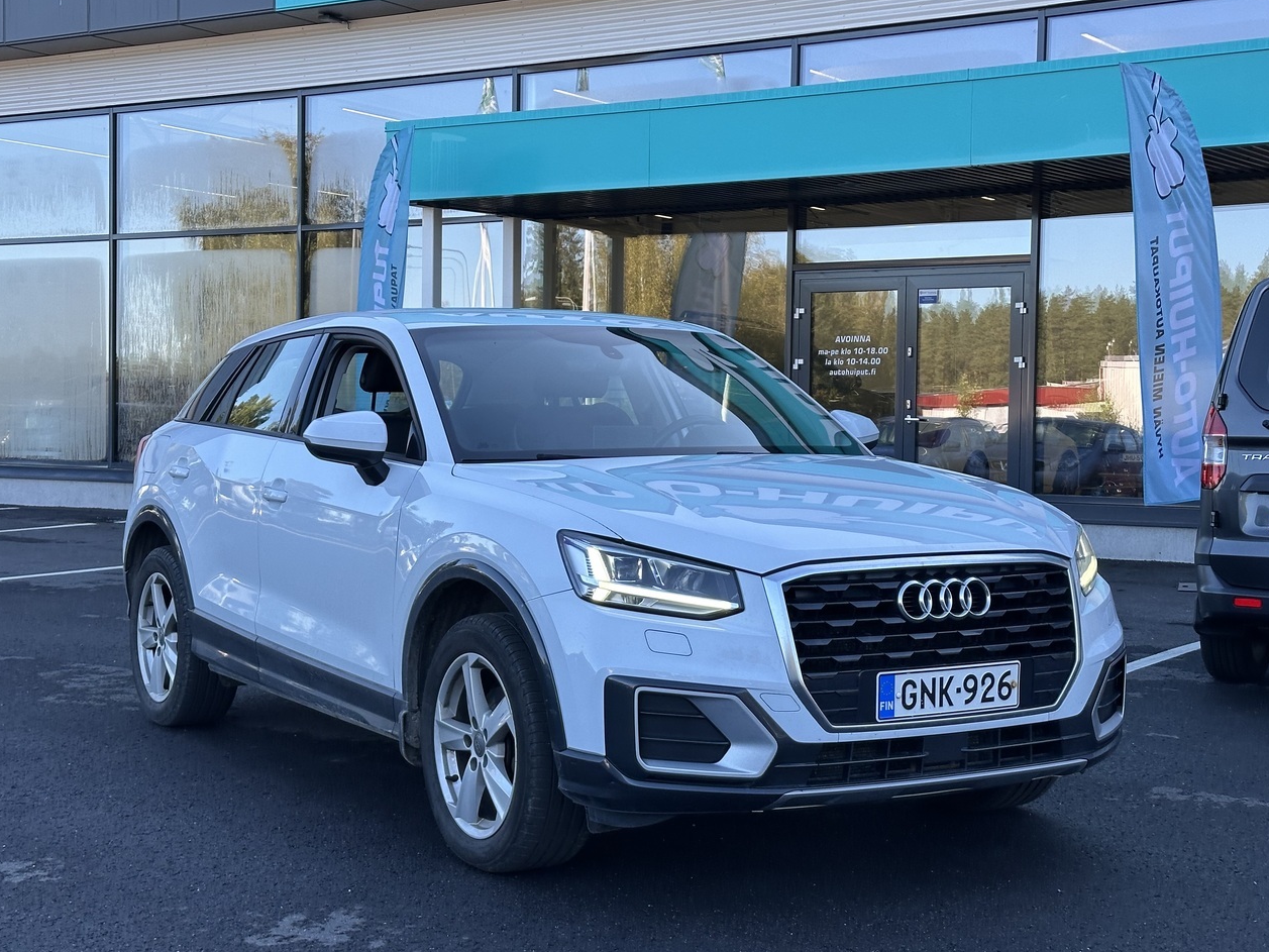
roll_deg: -0.3
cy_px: 482
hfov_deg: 34.9
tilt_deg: +0.0
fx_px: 2016
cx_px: 618
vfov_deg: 26.6
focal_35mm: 55
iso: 64
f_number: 1.78
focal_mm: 6.86
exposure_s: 1/709
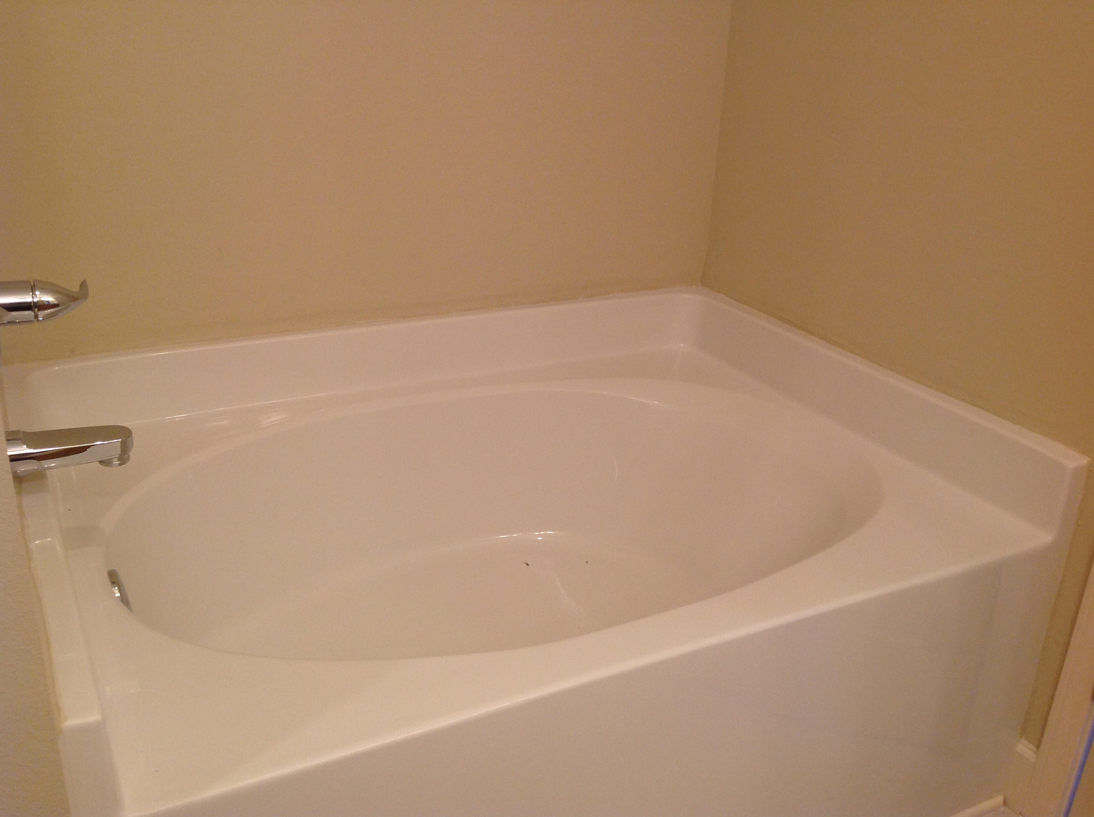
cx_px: 547
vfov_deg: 40.6
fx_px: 1104
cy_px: 408
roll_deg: -1.7
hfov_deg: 52.7
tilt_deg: -22.8
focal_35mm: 35
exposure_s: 1/30
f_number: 2.4
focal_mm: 4.28
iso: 64
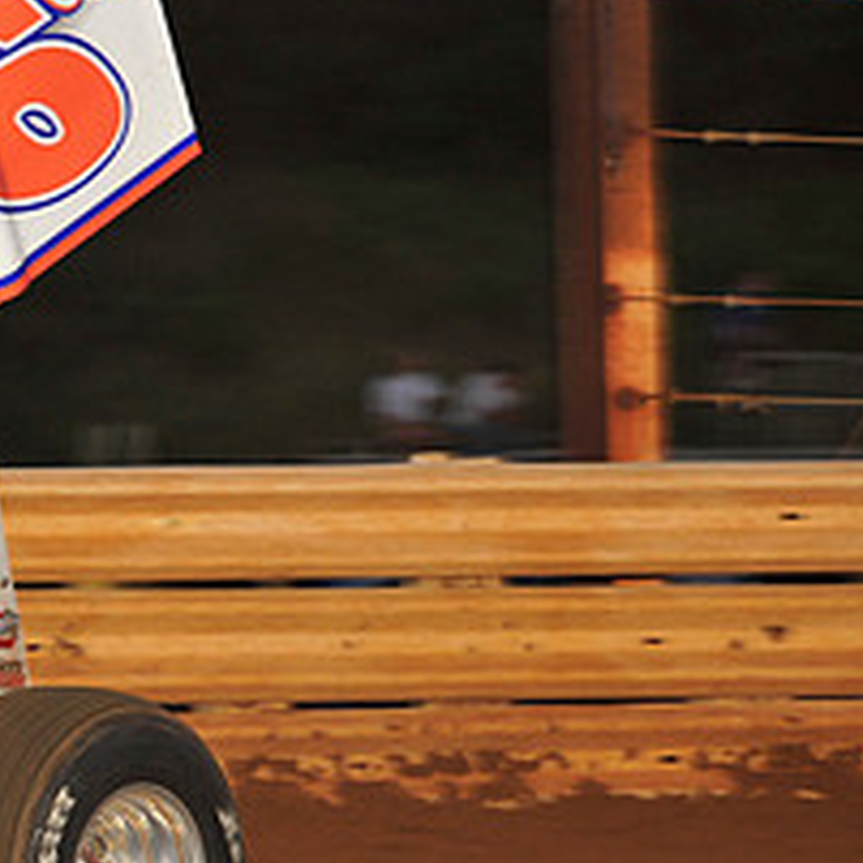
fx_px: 10718
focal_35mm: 380
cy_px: 459
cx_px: -313
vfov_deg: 4.6
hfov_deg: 4.6
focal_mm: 155
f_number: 6.3
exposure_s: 1/320
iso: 1000
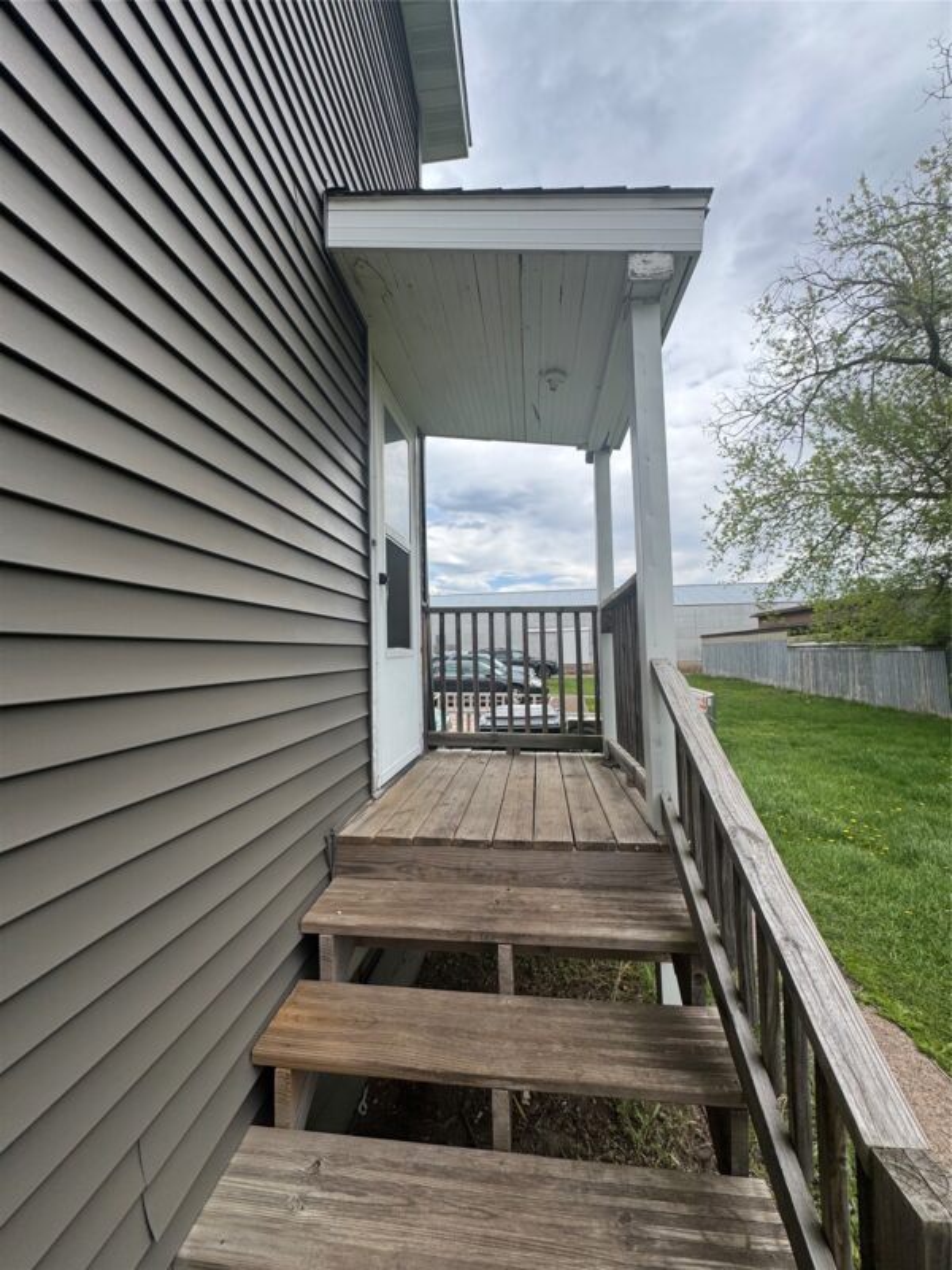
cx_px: 476
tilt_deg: +1.1
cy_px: 635
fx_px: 513
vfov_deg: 102.1
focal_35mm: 14
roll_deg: +0.5
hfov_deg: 85.7
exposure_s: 1/1110
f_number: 2.2
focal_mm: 2.22
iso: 40
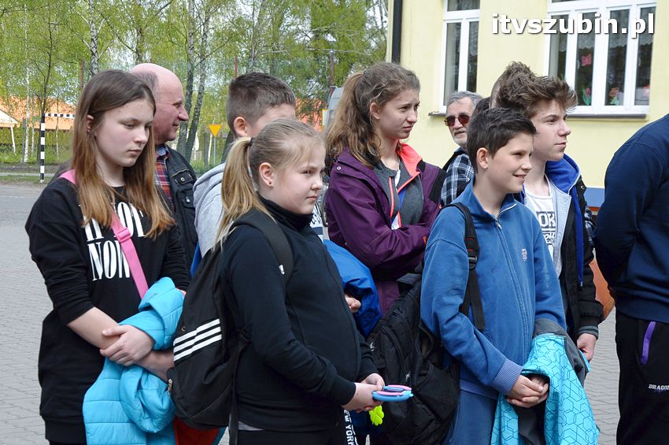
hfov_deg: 26.0
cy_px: 222
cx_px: 334
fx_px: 1448
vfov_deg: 17.5
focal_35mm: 78
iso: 500
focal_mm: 52
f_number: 10
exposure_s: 1/400
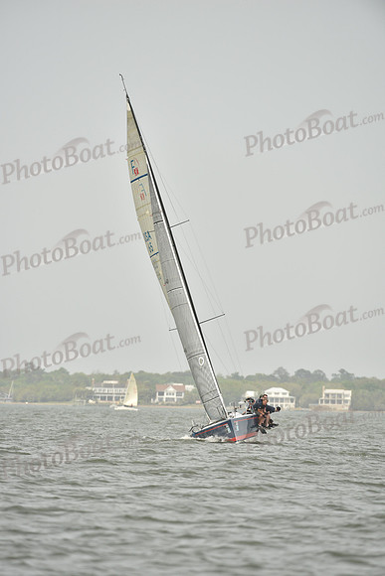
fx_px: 4809
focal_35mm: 300
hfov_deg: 4.6
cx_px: 192
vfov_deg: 6.9
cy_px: 288
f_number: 6.3
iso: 320
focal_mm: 300
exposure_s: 1/1250
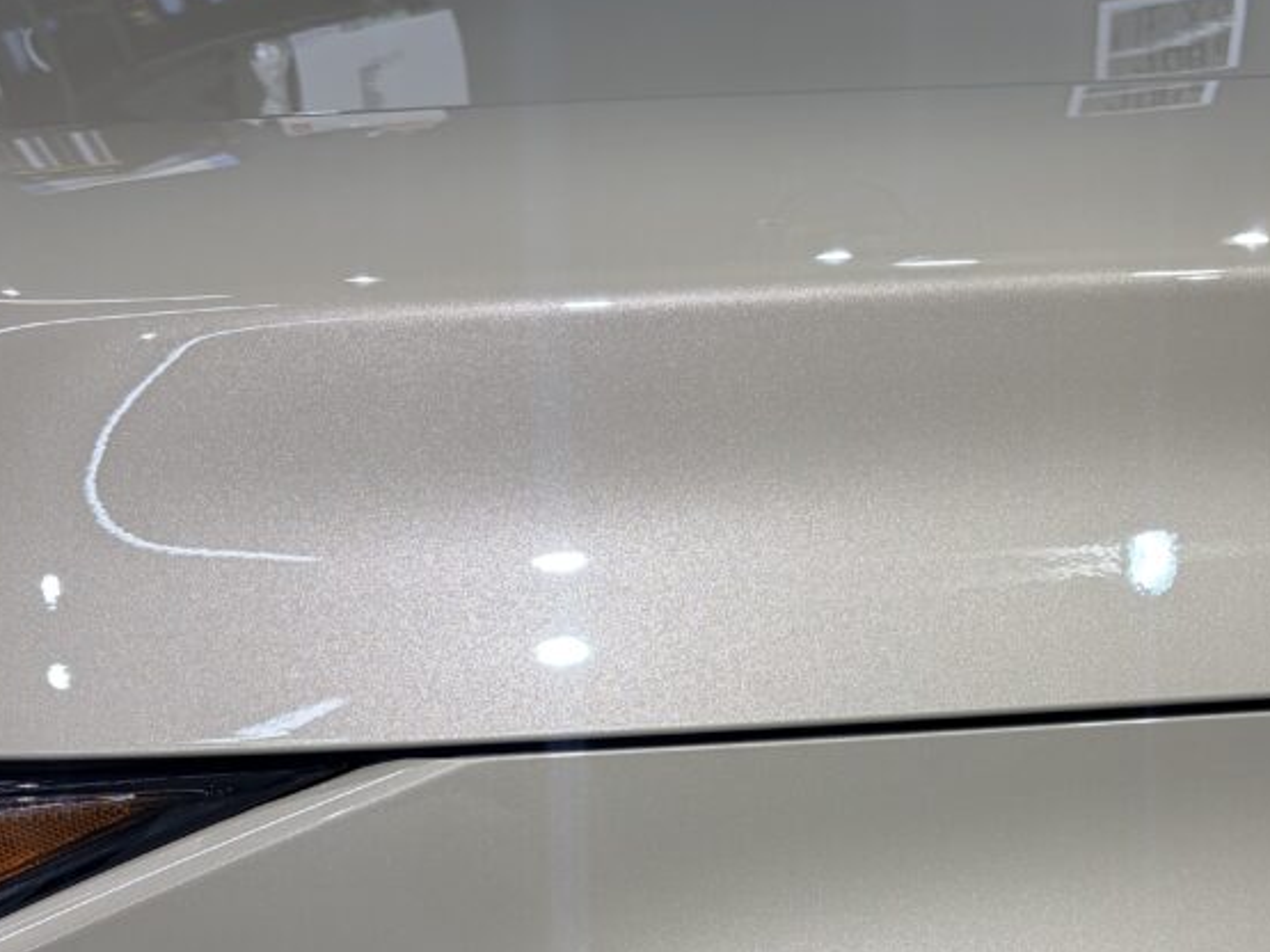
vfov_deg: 29.1
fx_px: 1761
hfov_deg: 39.6
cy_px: 851
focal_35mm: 48
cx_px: 680
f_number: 1.6
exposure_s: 1/120
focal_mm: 5.96
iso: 40
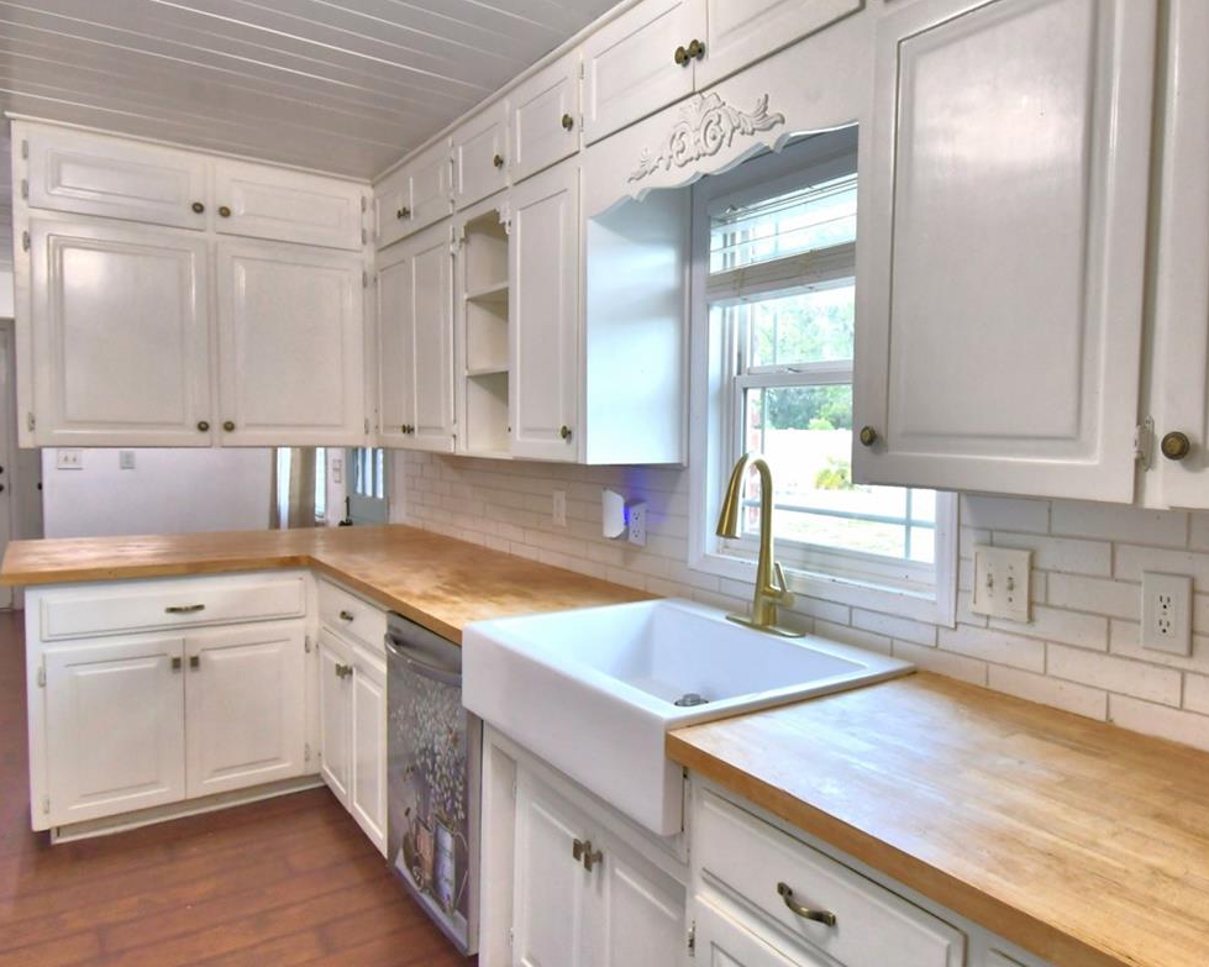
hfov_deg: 71.2
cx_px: 769
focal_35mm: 23
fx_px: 823
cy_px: 479
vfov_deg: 60.9
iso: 400
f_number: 4.5
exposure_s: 1/100
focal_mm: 10
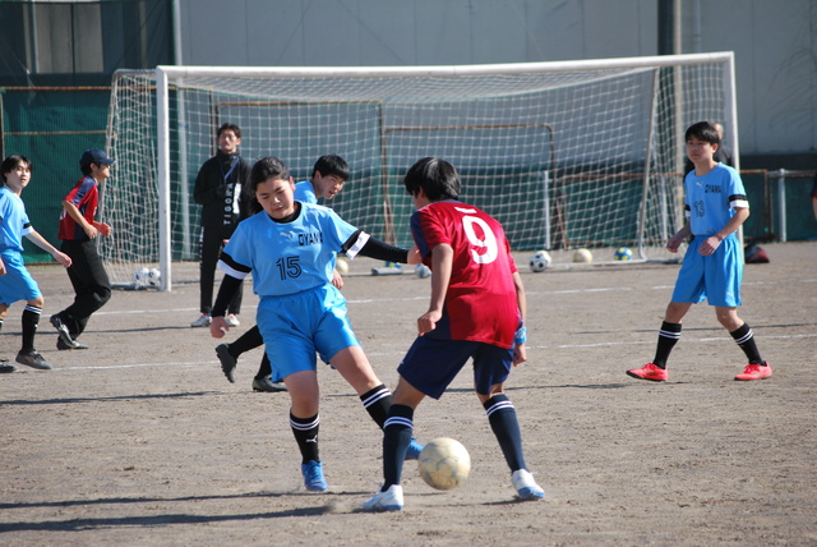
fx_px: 4600
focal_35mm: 202
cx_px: 408
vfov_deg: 6.8
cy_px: 274
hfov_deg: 10.2
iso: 140
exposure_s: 1/500
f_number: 5.6
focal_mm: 135
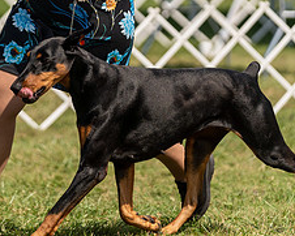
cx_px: 99
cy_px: -1
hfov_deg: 4.4
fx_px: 3817
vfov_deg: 3.5
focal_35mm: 437
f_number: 2.8
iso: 200
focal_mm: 156
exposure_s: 1/3200
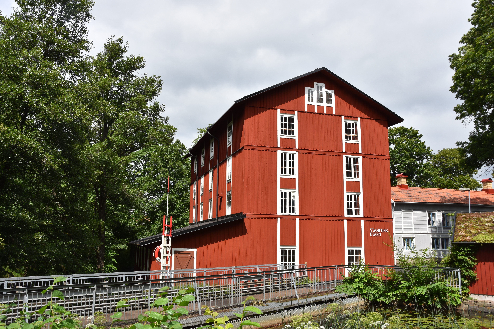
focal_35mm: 30
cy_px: 164
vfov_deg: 43.6
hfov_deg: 61.9
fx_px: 412
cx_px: 247
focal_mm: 20
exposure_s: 1/250
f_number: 10
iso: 125
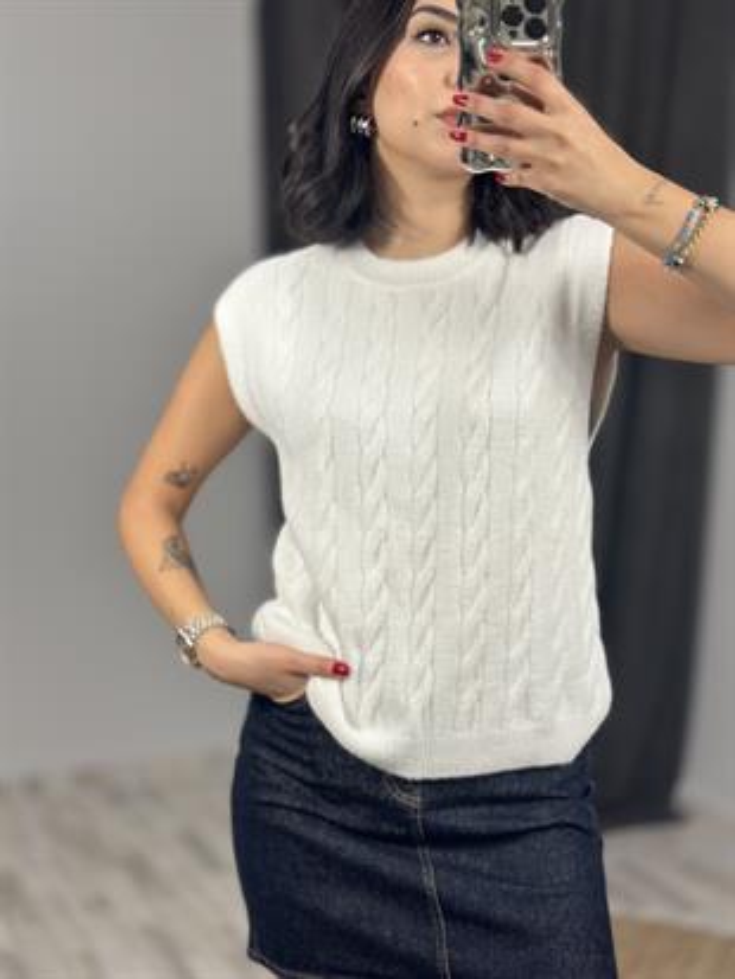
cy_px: 490
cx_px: 368
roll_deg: +2.1
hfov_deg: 30.3
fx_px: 1358
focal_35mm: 48
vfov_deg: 39.6
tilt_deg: -31.9
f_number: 1.78
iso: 80
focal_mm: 6.86
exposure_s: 1/100
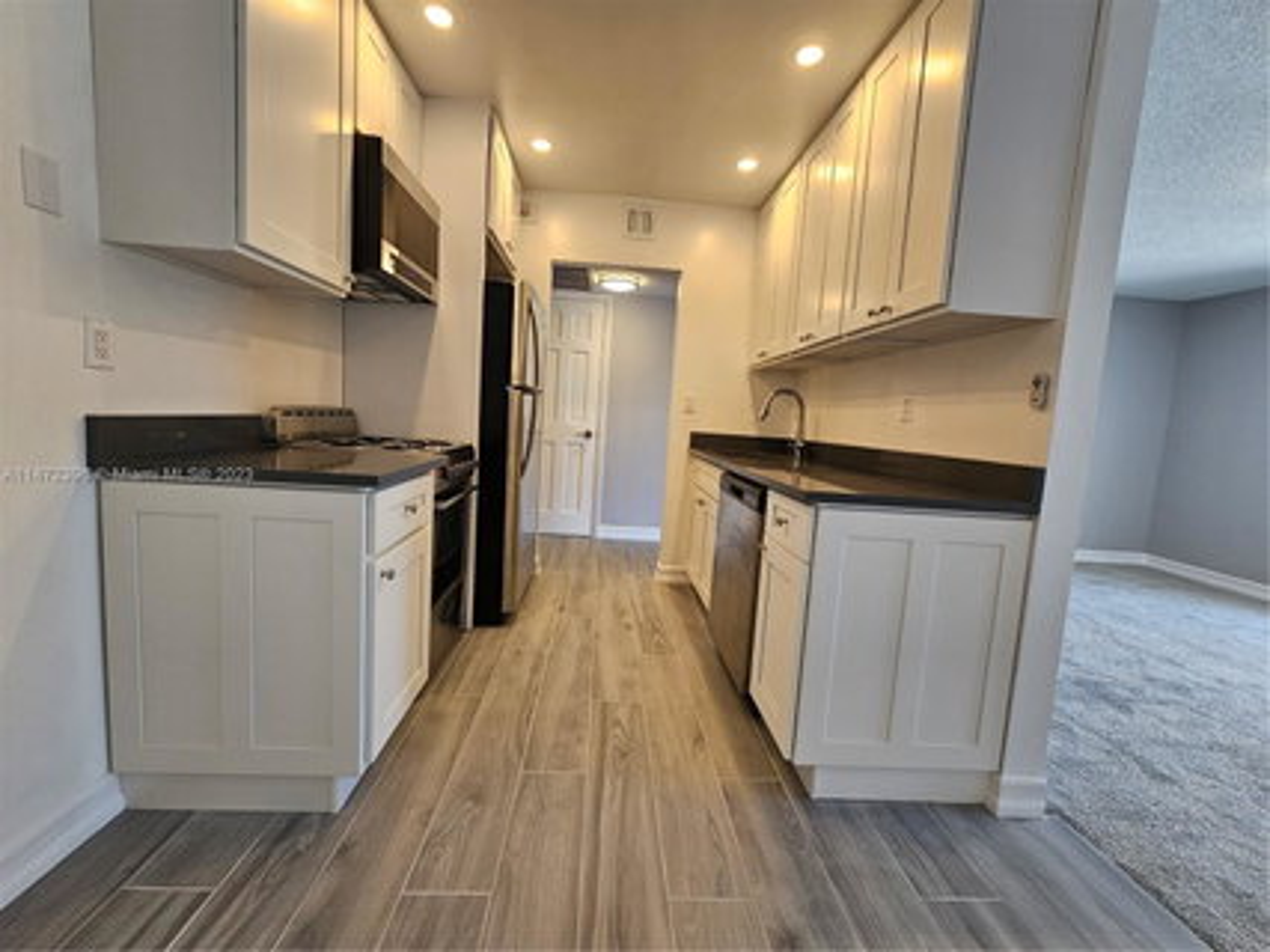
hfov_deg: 106.2
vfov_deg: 89.9
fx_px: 477
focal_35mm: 13
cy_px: 476
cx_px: 635
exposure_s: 1/60
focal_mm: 2.2
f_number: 2.2
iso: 100
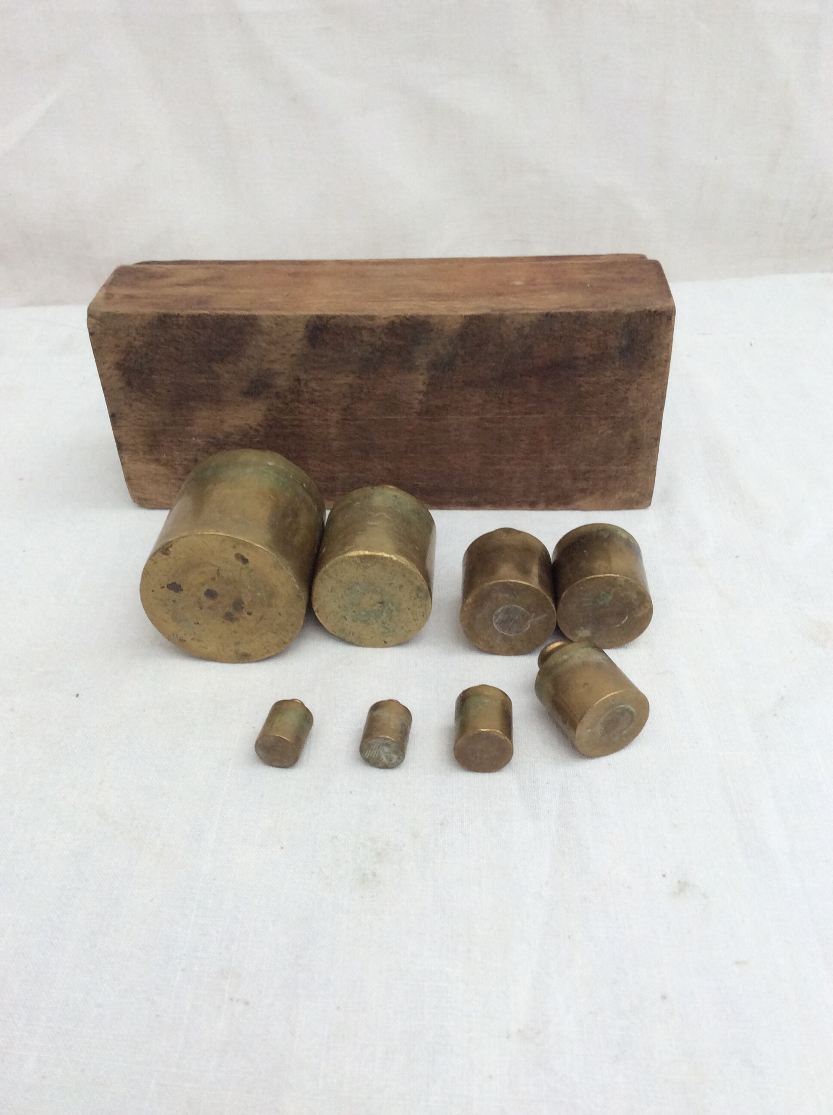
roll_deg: +2.8
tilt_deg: -35.3
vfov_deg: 56.9
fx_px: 1029
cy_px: 558
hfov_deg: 44.1
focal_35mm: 32
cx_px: 416
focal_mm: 3.3
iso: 64
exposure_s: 1/100
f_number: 2.4
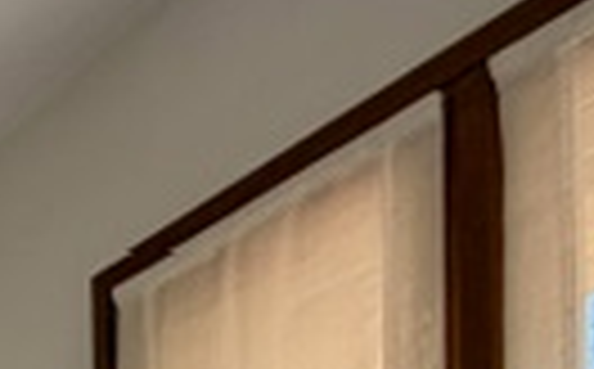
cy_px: 796
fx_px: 1164
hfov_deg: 19.6
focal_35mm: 72
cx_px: -522
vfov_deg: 14.2
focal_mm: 2.22
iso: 100
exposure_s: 1/121
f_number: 2.2
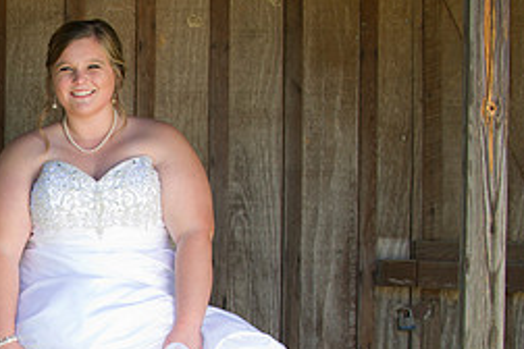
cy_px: 345
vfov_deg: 8.5
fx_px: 2343
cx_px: -73
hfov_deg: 12.5
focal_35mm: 161
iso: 200
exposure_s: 1/125
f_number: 4
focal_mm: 70
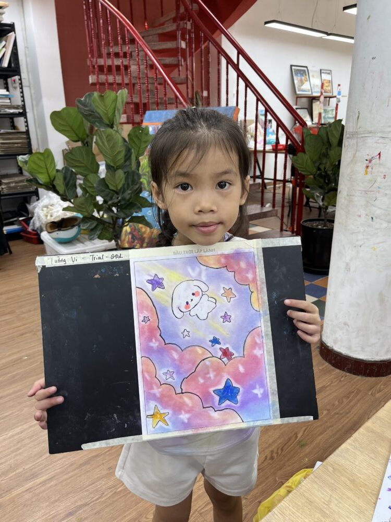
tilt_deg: -19.9
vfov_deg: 67.3
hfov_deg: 53.1
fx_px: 392
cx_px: 196
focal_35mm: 26
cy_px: 261
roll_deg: +1.7
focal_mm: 5.1
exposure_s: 1/100
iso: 40
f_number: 1.6
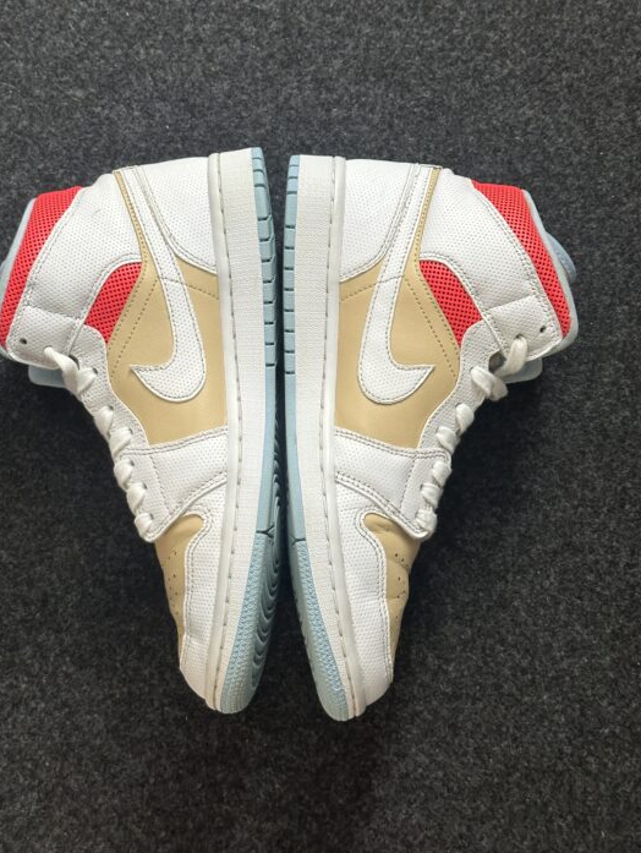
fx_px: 1356
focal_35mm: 55
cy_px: 390
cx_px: 283
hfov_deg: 26.6
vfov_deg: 34.9
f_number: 1.78
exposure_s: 1/51
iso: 200
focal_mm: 6.86
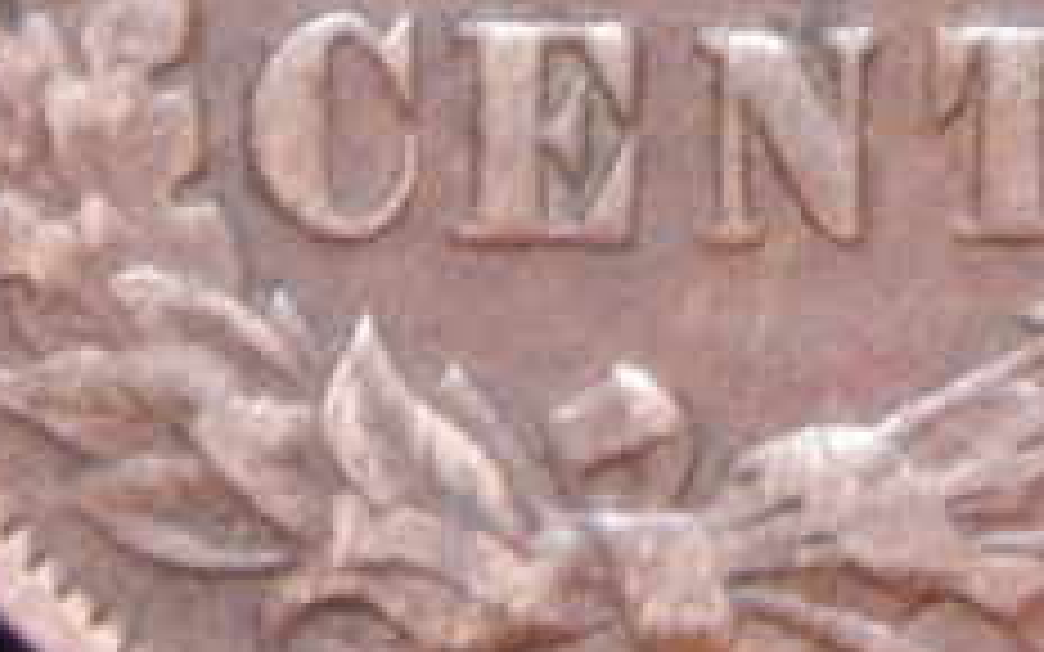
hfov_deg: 3.1
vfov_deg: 1.9
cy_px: -7
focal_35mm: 676
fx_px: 19234
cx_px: 684
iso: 560
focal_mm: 32.8
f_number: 5.3
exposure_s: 1/15
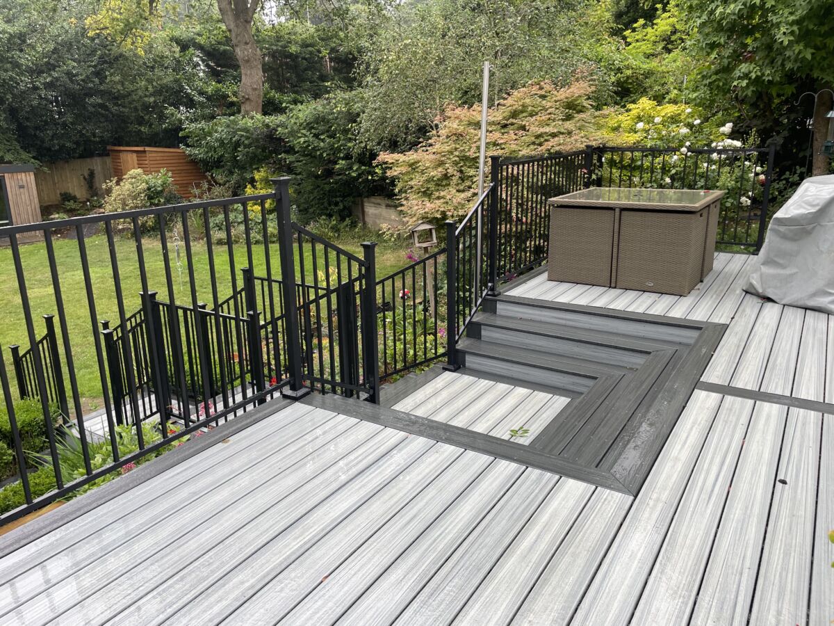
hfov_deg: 67.3
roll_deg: +0.6
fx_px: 626
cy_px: 313
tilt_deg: -15.7
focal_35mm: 26
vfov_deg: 53.1
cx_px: 417
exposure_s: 1/228
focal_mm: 4.2
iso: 32
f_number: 1.6
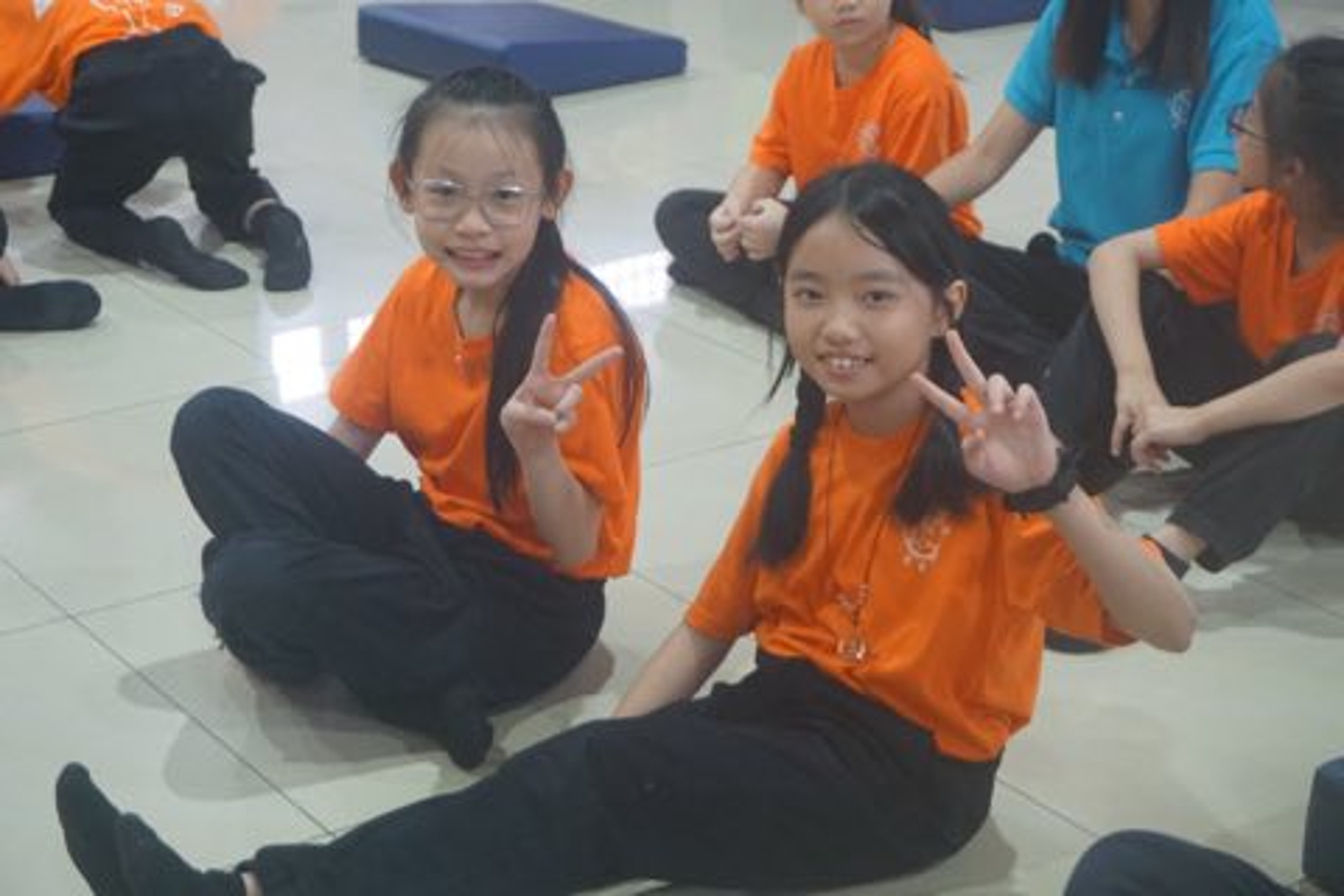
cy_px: 448
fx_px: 2352
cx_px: 672
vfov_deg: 21.6
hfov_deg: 31.9
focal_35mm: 63
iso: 2000
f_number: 5.6
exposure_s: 1/160
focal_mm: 42
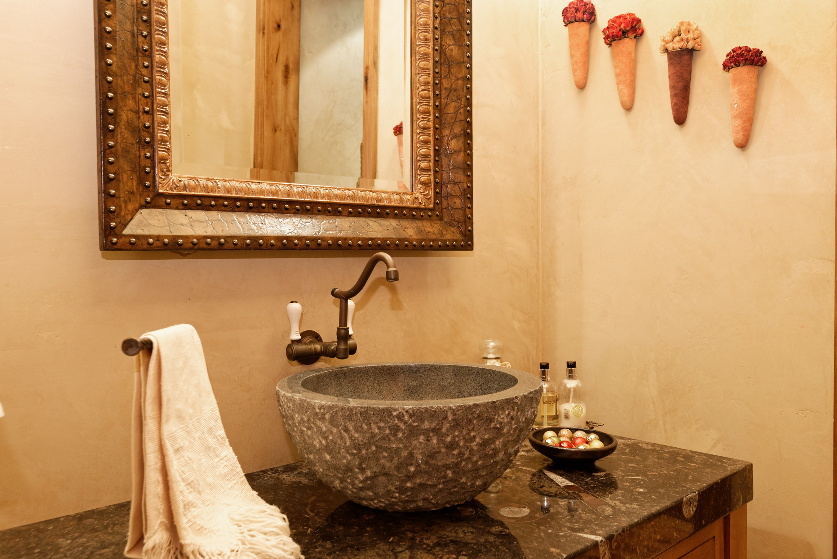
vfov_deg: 43.6
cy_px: 280
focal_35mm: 30
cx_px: 418
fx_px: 698
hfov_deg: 61.9
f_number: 6.3
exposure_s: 1/3
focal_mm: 30
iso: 800
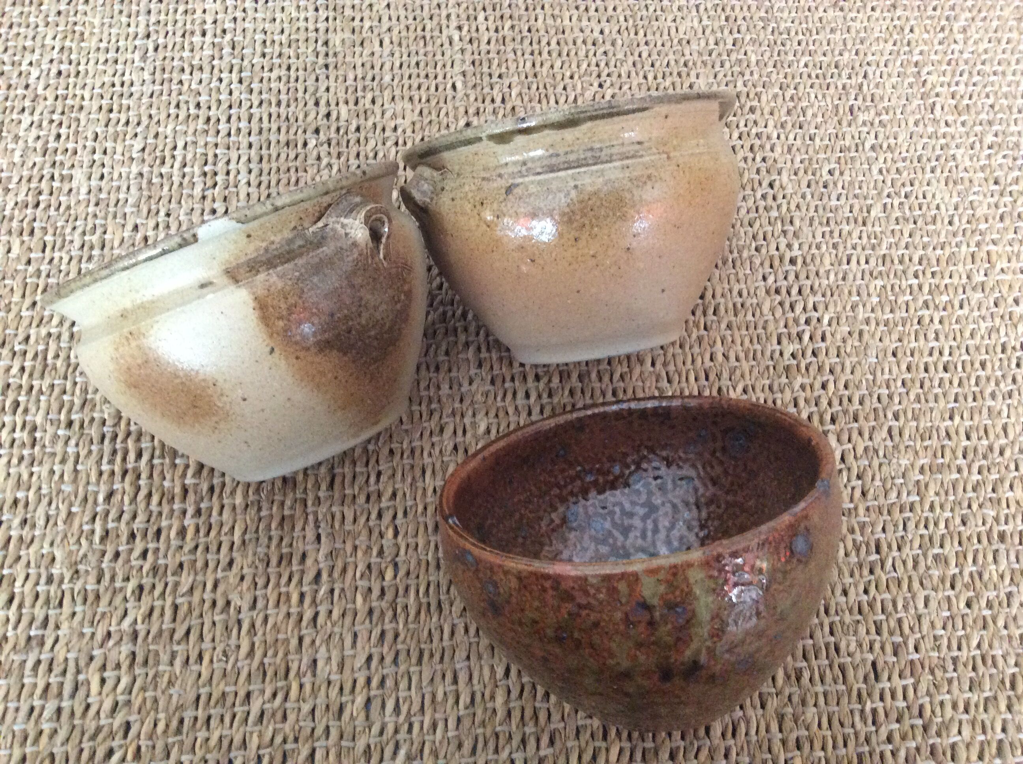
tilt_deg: -64.3
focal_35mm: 32
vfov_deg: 44.1
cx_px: 512
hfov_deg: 56.9
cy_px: 382
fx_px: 944
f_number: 2.4
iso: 320
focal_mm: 3.3
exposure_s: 1/25
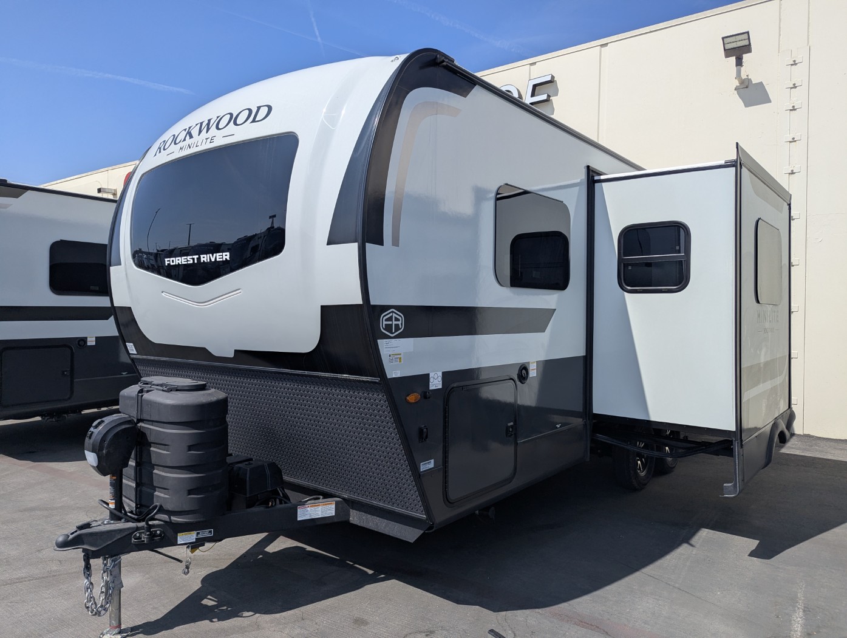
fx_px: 588
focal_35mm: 24
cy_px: 319
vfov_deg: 56.9
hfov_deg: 71.5
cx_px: 424
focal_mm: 6.81
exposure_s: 1/3236
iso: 49
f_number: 1.85
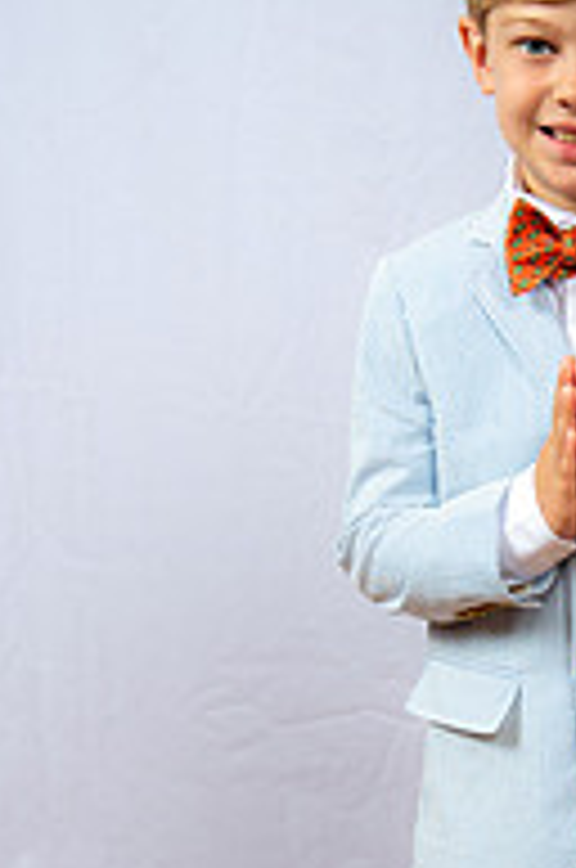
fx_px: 2697
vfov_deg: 18.1
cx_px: 592
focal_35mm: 112
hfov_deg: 12.0
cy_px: 684
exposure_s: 1/200
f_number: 6.3
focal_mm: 48
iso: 250
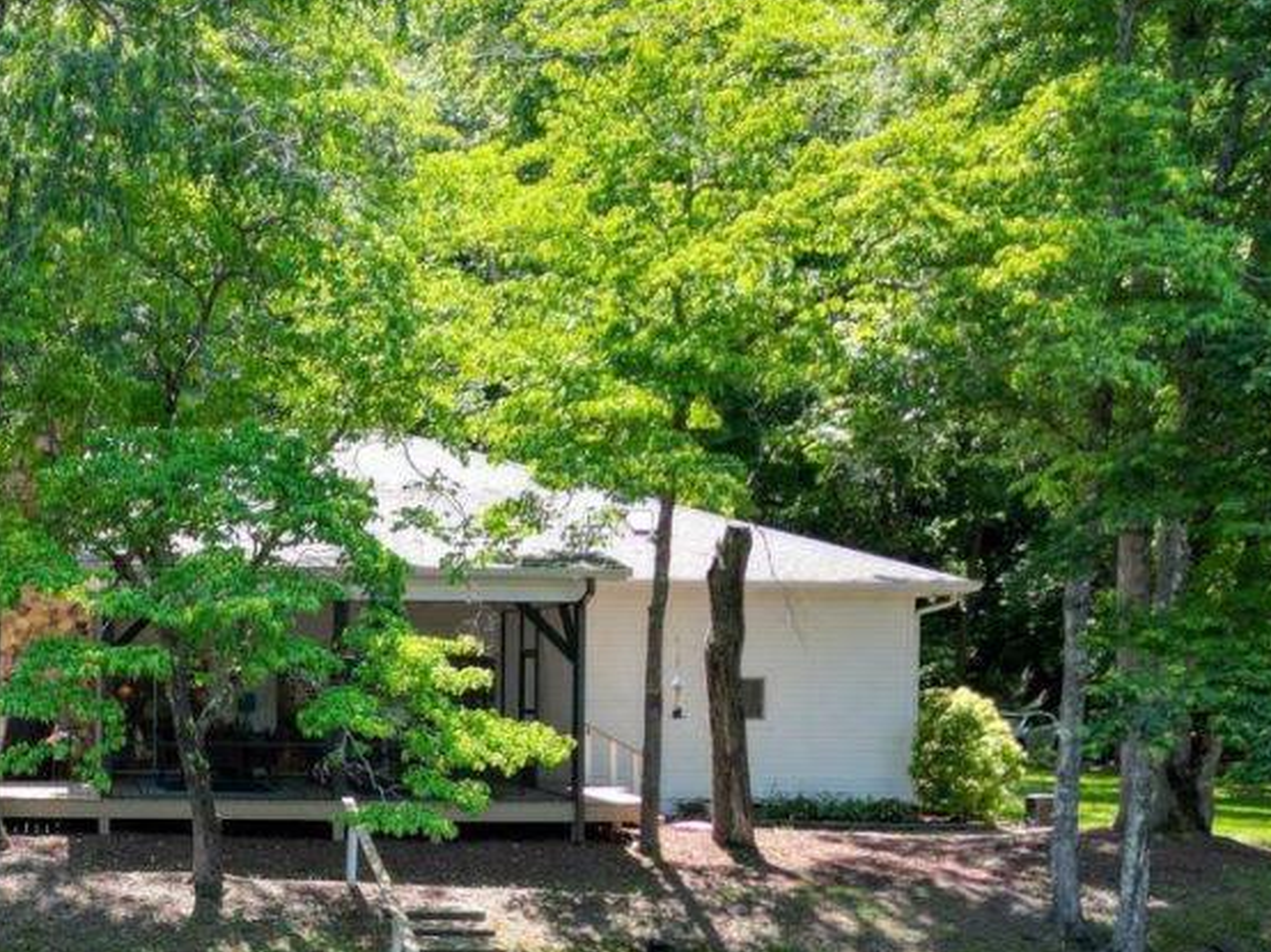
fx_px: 1908
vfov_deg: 27.8
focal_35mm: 52
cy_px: 670
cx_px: 140
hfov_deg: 34.8
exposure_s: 1/500
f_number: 1.7
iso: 100
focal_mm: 6.72
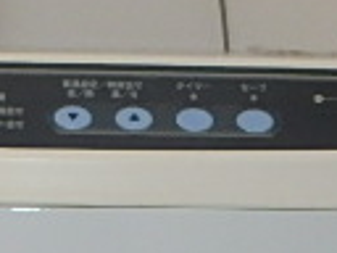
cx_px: 37
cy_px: 561
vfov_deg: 12.0
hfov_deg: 18.4
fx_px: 1022
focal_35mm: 105
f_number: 3.5
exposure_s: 1/30
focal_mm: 3.7
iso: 400
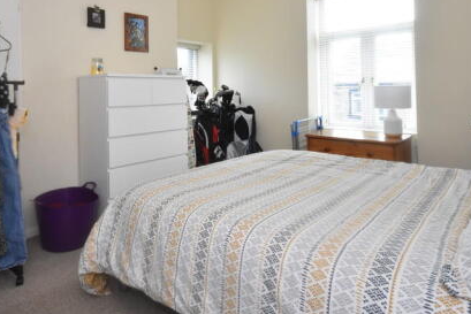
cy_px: 80
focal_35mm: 24
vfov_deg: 51.0
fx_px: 314
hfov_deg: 73.2
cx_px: 199
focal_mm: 10
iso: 1600
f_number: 4
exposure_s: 1/125
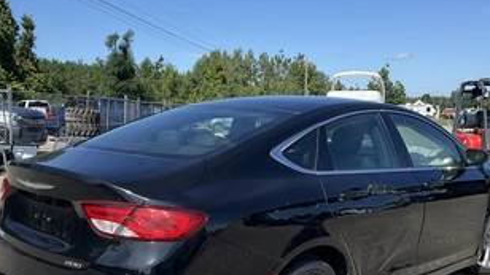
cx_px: 253
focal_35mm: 41
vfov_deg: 28.4
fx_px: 533
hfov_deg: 49.4
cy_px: 215
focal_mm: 3
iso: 25
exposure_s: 1/1577
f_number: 1.8
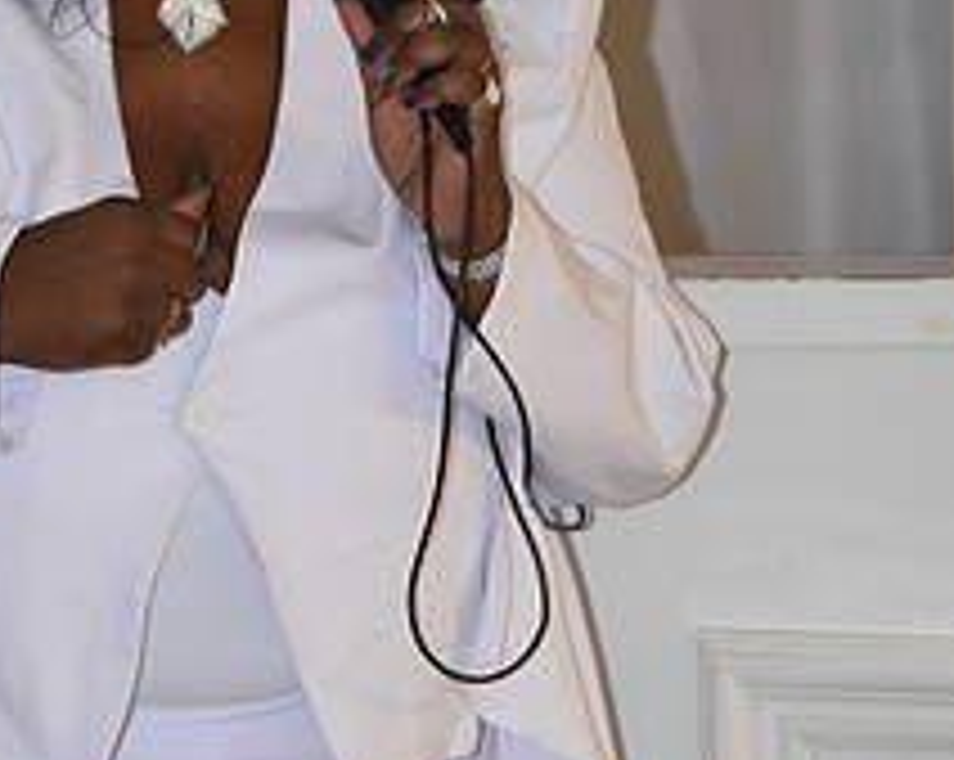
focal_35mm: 193
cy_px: 256
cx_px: 236
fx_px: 5442
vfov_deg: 8.0
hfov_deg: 10.0
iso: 1100
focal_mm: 50
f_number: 2.8
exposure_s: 1/60
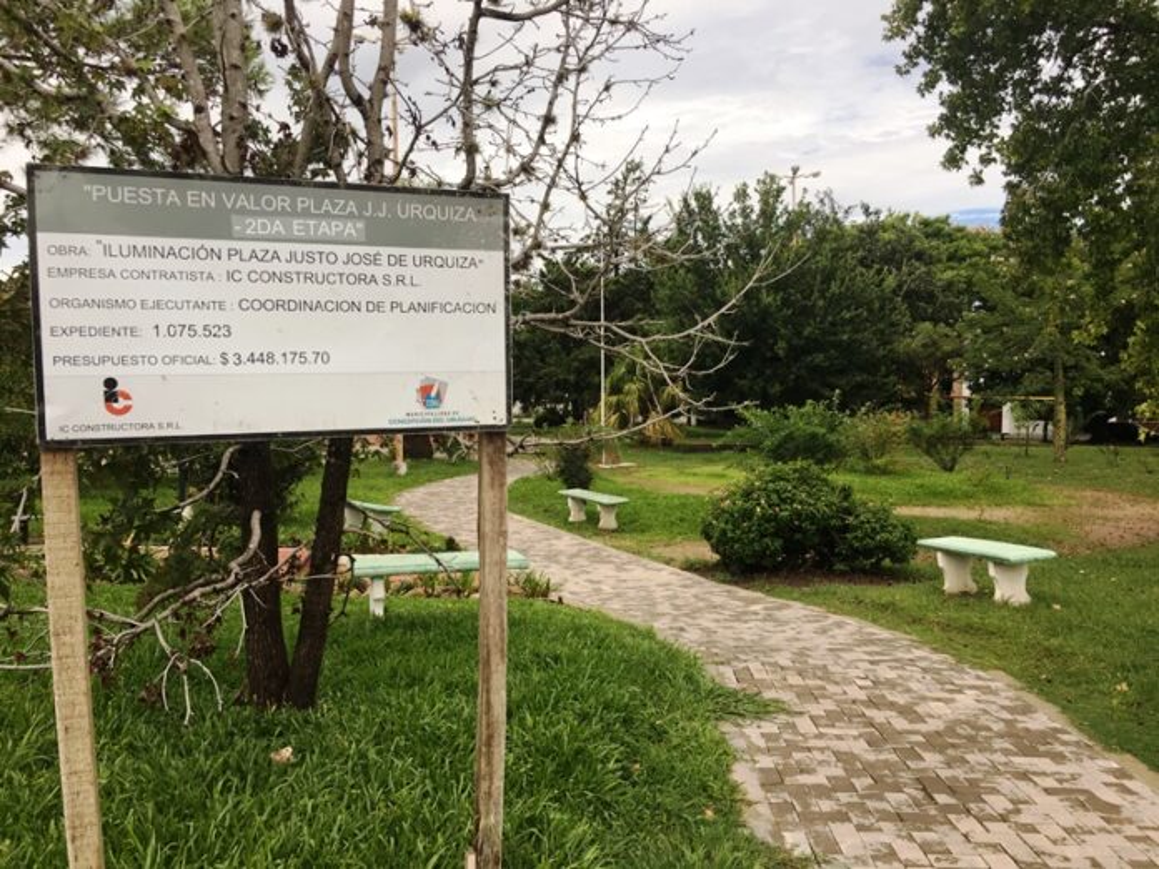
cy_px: 434
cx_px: 580
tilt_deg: -2.4
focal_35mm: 29
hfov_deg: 61.7
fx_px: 971
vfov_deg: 48.2
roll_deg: +0.1
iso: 40
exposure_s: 1/1972
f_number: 2.2
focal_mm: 4.15
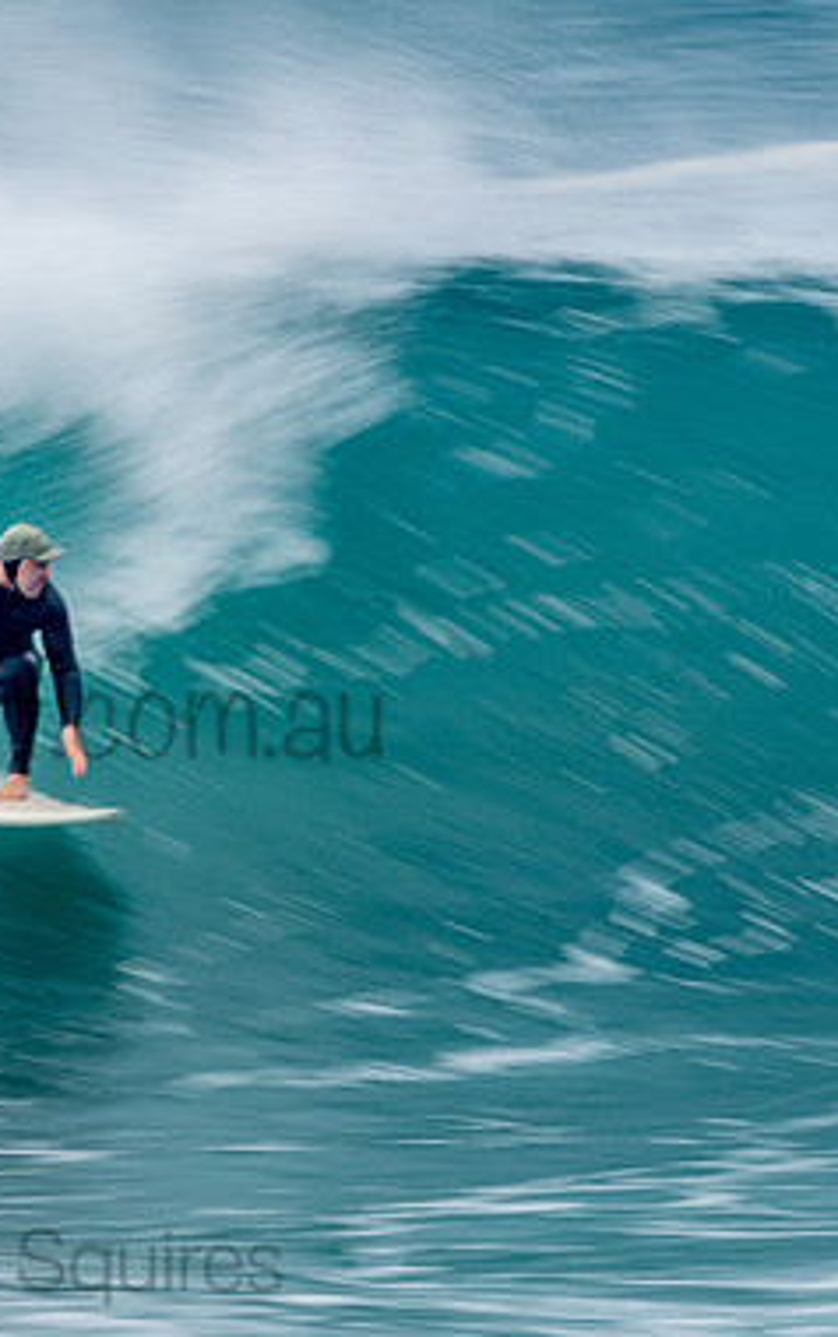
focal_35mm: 1119
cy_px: 677
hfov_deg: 1.2
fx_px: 40828
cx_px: 11
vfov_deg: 1.9
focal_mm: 480
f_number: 20
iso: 100
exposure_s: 1/25
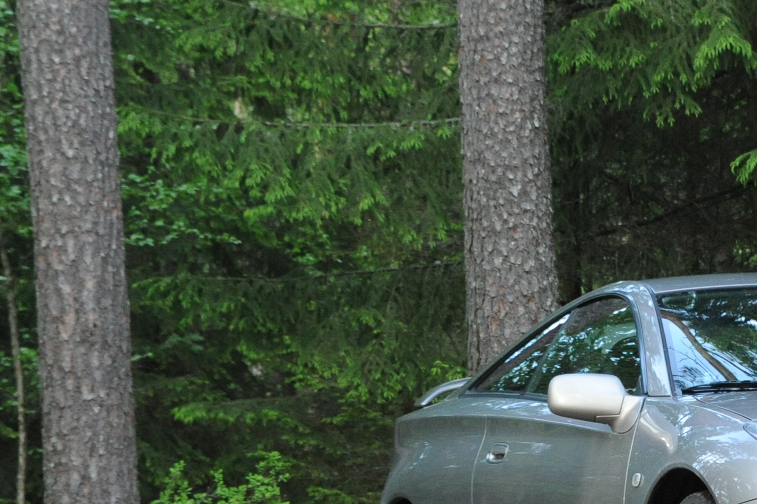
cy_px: 440
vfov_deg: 6.5
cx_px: 800
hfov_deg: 9.6
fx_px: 4457
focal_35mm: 212
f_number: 7.1
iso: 3200
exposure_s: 1/200
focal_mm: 72
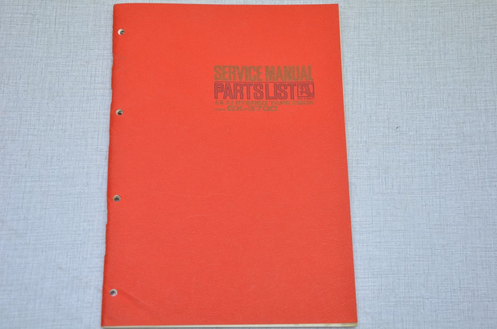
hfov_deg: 32.0
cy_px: 164
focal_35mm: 63
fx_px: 868
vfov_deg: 21.5
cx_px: 248
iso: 400
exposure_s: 1/60
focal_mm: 42
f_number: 6.3
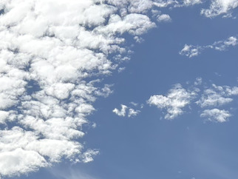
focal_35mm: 129
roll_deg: +0.1
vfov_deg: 10.1
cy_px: 428
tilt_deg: +0.9
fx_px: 888
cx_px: 71
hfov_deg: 15.2
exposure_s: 1/8850
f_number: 1.6
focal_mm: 5.96
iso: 50
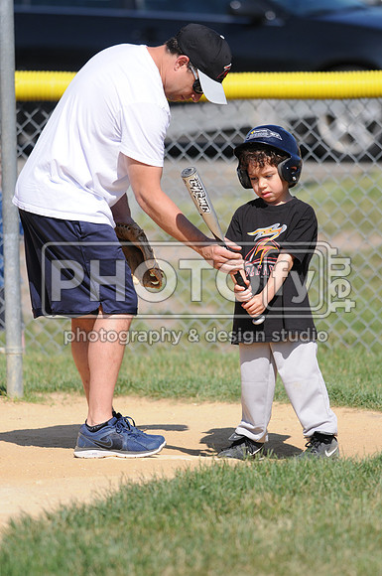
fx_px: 7183
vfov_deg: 4.6
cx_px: 191
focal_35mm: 450
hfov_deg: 3.0
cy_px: 288
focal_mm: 300
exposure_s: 1/1600
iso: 200
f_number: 4
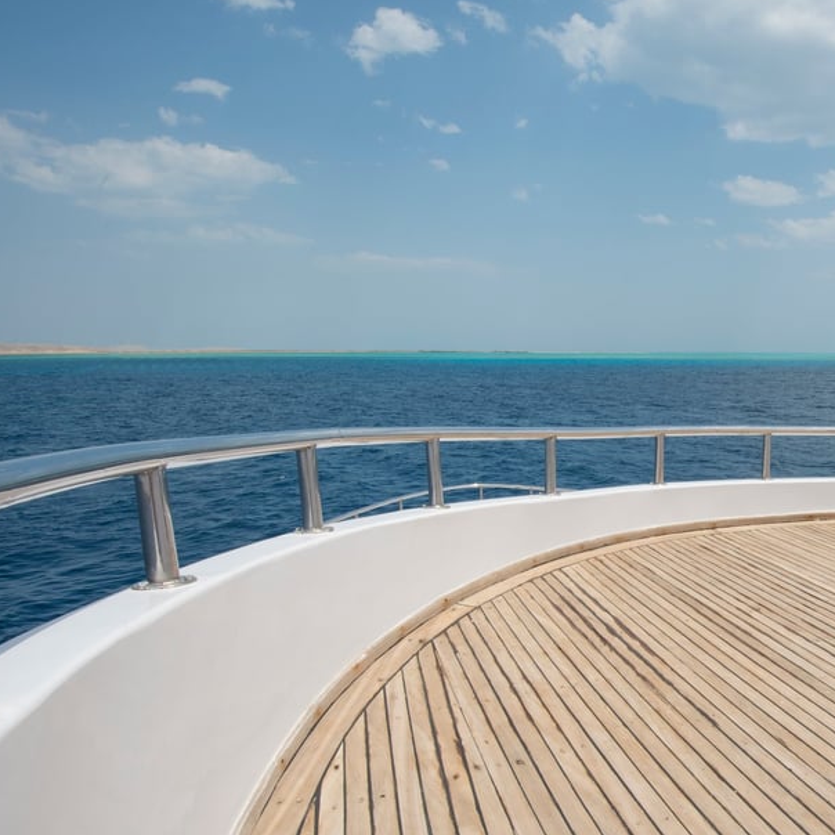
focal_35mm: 27
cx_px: 683
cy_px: 505
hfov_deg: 54.5
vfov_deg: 58.6
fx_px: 737
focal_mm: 16
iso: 200
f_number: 22
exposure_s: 1/250
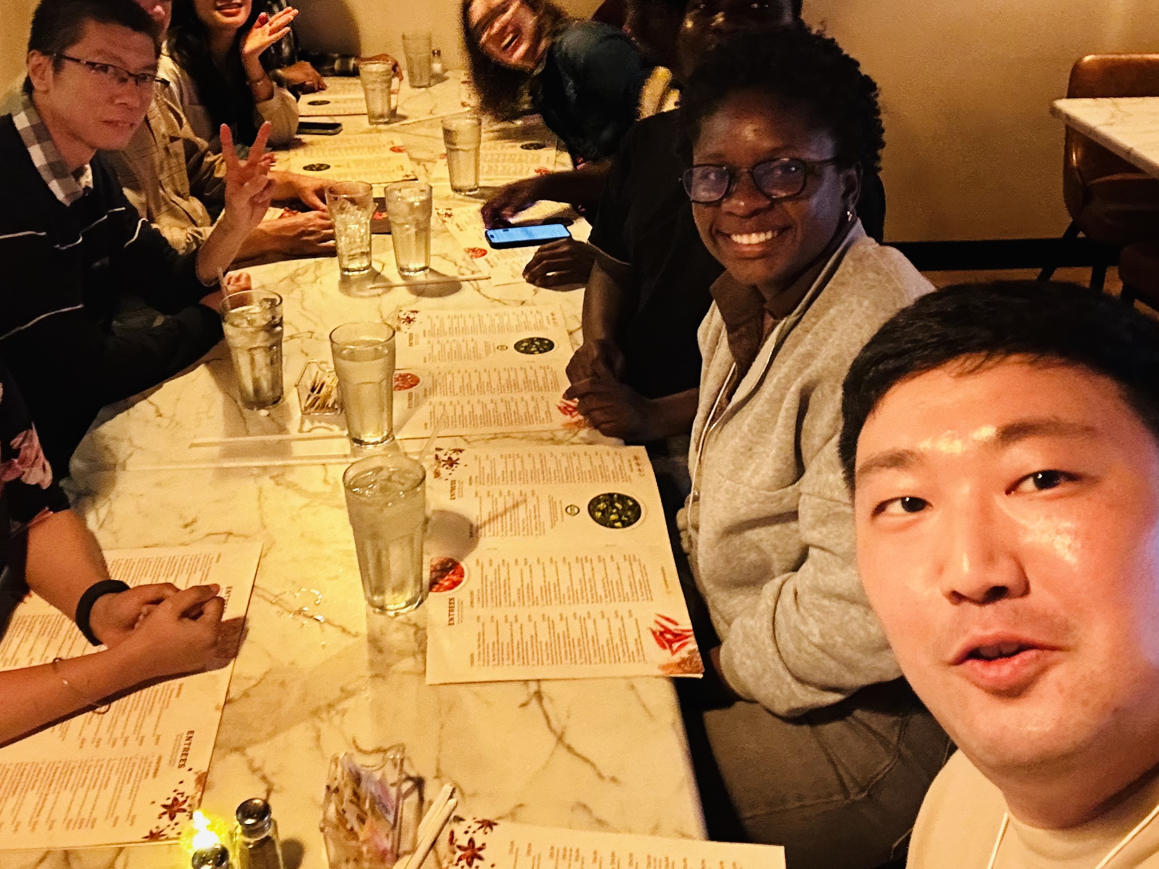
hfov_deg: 53.8
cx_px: 498
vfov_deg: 41.0
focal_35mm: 34
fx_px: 1138
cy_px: 260
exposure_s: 1/17
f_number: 1.9
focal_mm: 2.69
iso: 640
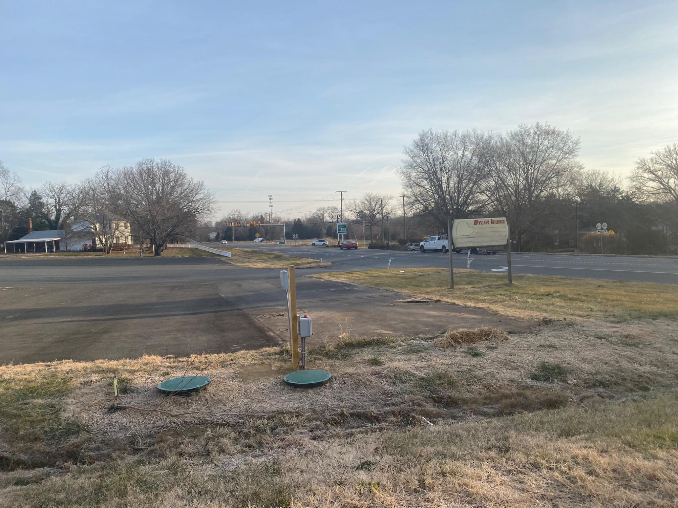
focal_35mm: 26
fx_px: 509
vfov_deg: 53.1
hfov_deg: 67.3
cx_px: 339
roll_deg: +2.5
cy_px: 254
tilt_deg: -2.3
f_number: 1.8
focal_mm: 4.25
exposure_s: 1/1754
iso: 32
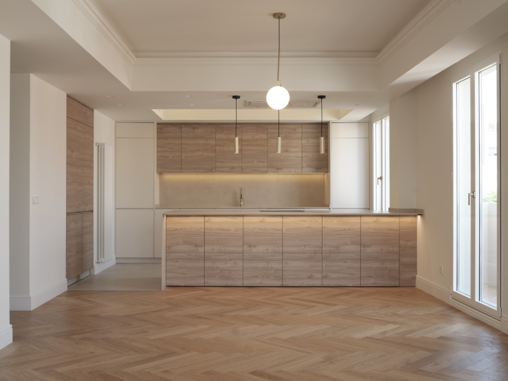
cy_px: 190
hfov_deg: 46.8
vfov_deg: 36.0
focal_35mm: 40
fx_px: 587
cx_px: 254
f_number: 11
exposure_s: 1/20
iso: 400
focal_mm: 50
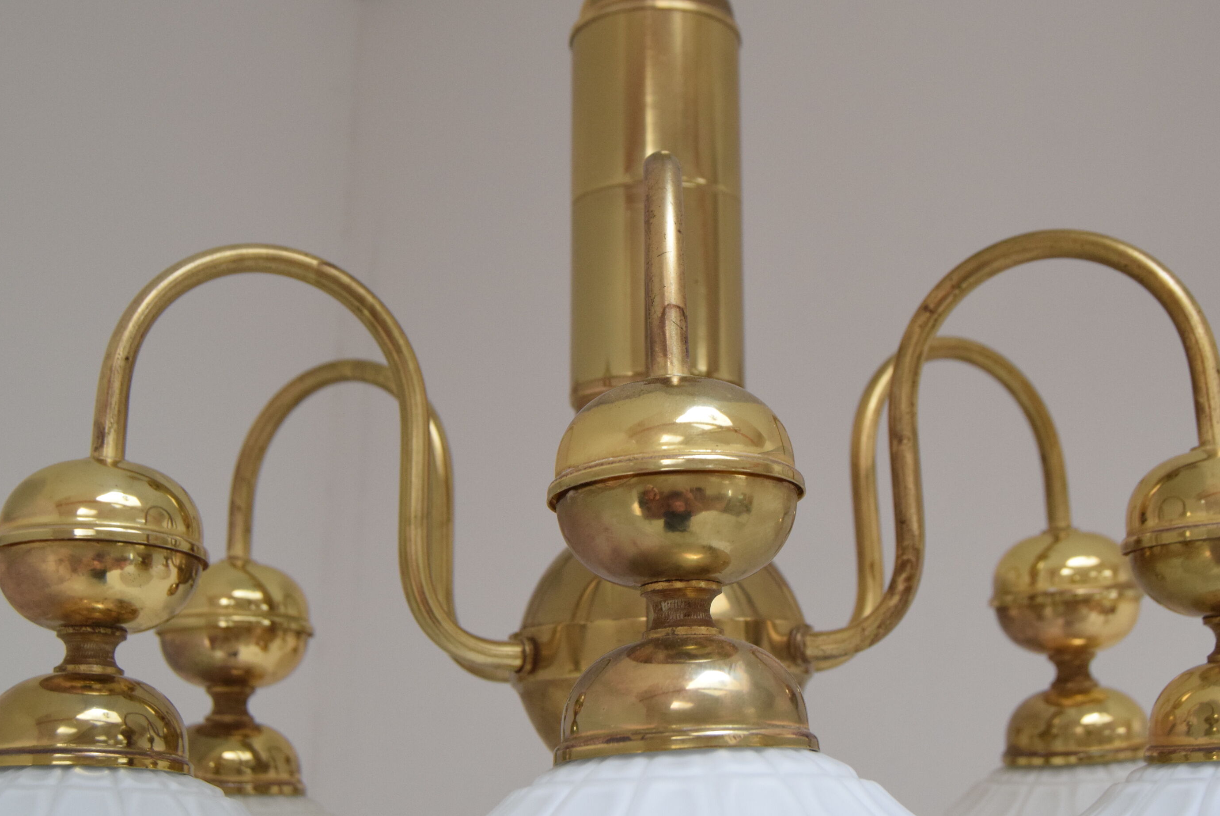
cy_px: 428
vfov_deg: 26.0
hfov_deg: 38.2
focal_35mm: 52
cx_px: 644
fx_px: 1763
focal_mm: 32
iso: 1600
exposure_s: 1/200
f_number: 7.1
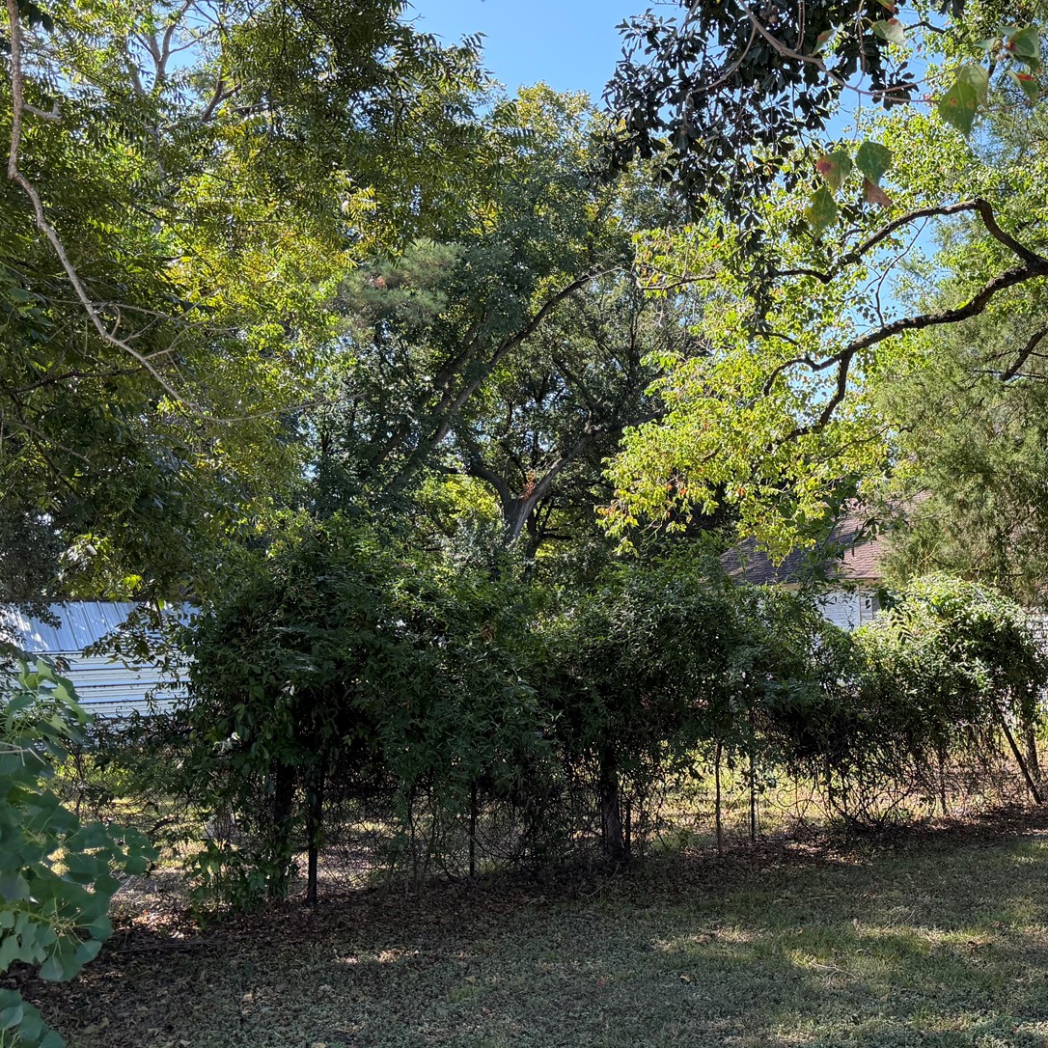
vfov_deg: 41.9
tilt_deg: +4.3
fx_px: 1370
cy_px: 503
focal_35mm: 40
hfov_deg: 40.8
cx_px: 770
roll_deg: +1.6
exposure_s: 1/728
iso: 100
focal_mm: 6.76
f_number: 1.78
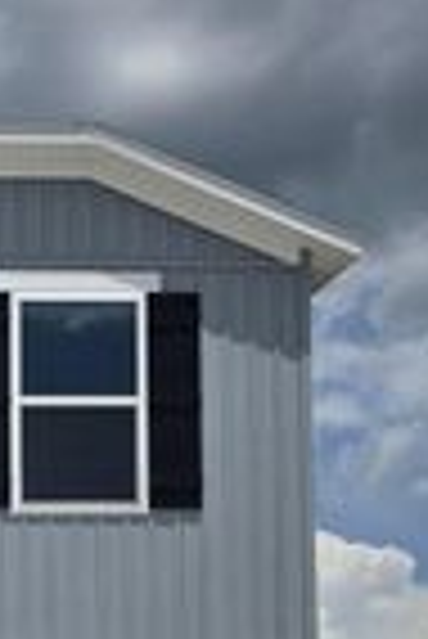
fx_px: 1494
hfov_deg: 14.7
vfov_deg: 22.6
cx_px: -293
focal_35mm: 84
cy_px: 731
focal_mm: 6.5
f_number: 1.4
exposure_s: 1/7939
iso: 25
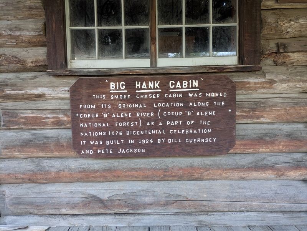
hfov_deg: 69.4
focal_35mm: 25
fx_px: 222
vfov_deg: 54.9
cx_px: 154
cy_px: 116
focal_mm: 5.43
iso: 68
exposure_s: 1/40
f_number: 1.89
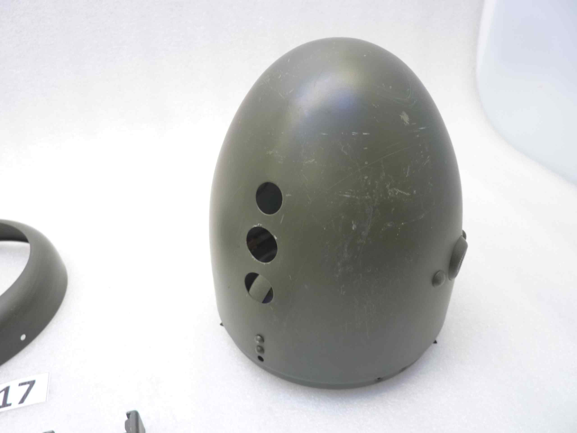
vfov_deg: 54.9
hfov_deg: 69.4
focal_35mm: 25
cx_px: 288
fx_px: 417
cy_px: 216
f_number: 3.3
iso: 125
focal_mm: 4.1
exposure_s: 1/8
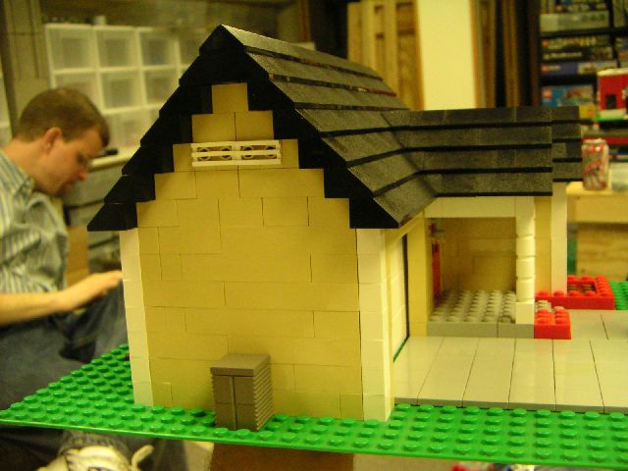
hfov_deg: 46.8
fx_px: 726
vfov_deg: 36.0
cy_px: 236
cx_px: 314
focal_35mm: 40
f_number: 2.9
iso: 400
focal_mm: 5.3
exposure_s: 1/60
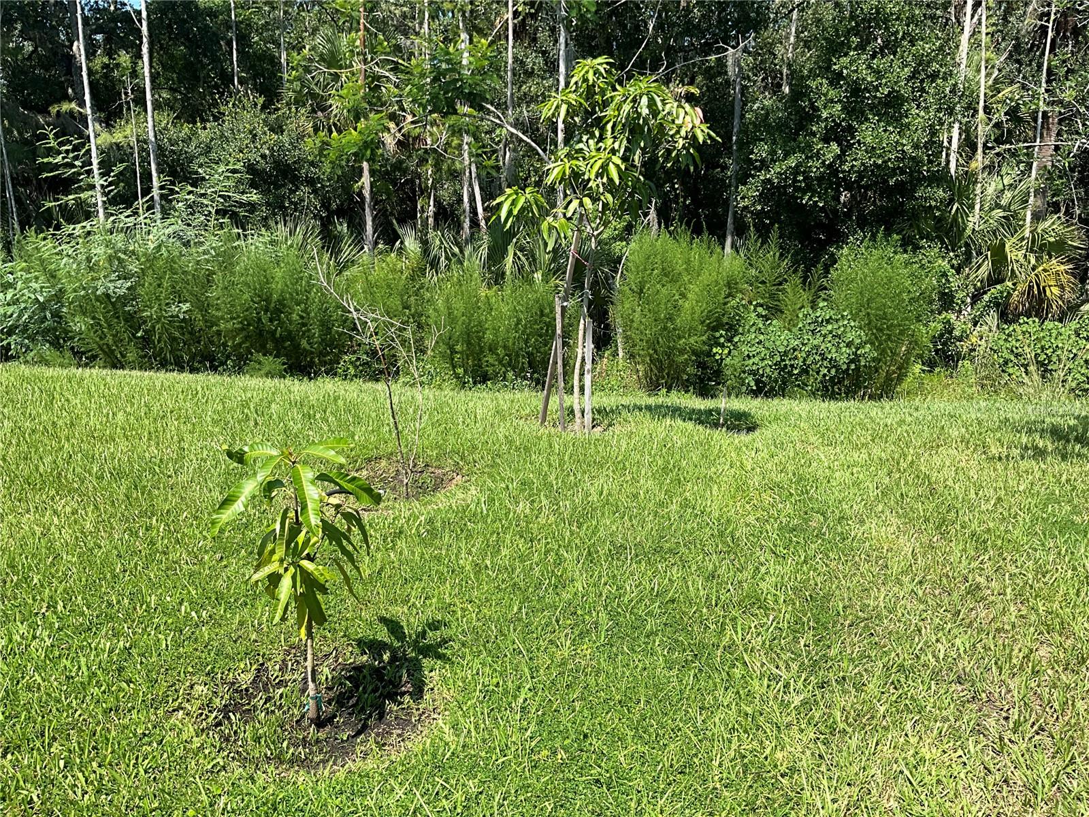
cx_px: 544
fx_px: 912
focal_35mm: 29
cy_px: 408
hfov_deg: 61.7
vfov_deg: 48.2
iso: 25
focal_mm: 3
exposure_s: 1/912
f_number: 1.8
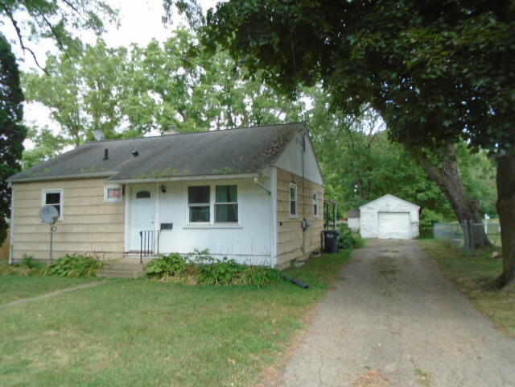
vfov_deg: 53.1
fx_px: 387
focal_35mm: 26
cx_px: 258
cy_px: 194
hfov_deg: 67.3
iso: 100
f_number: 3.2
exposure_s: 1/160
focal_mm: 4.6
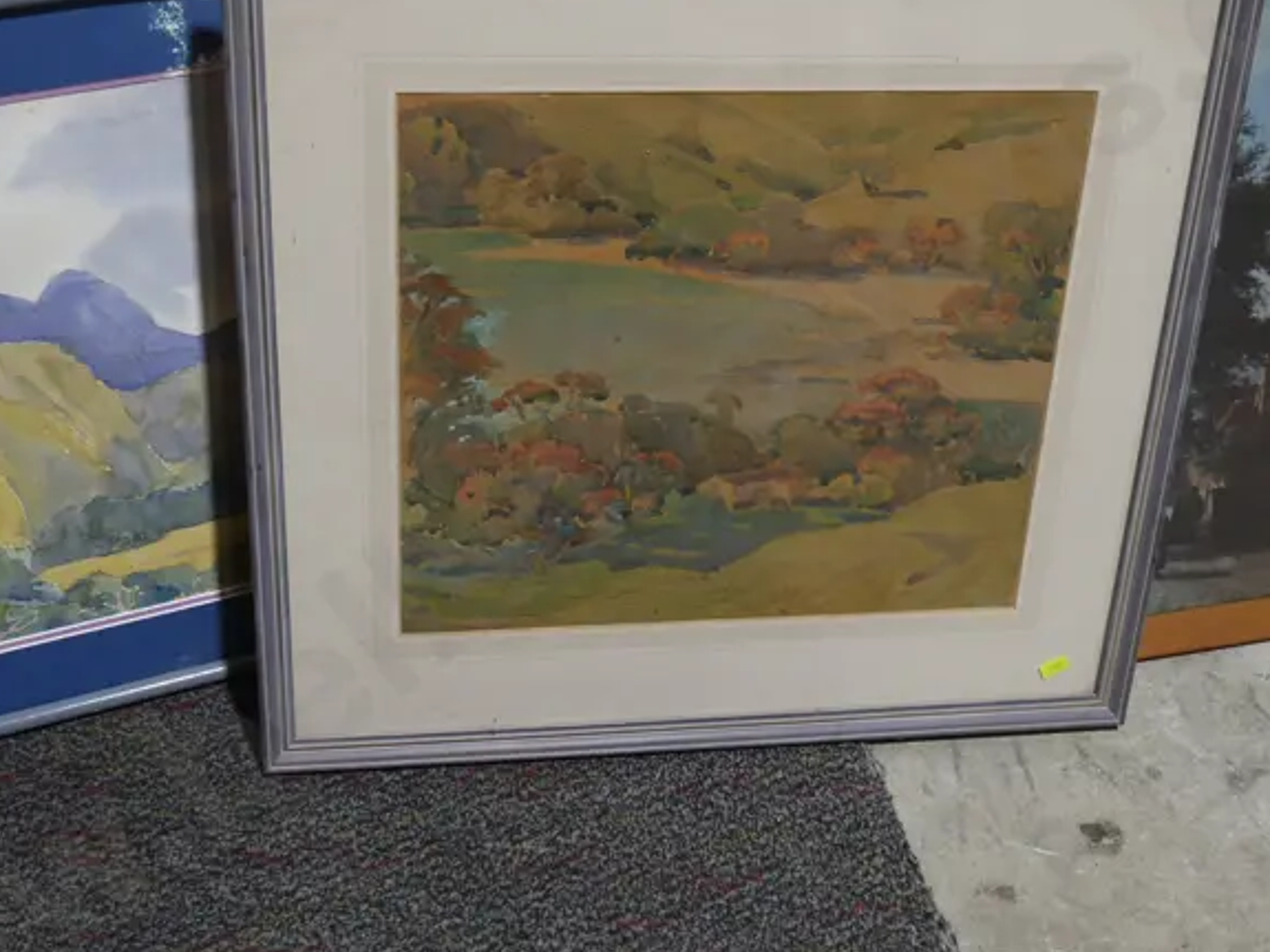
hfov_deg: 33.8
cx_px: 669
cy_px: 433
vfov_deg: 25.6
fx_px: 2091
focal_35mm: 57
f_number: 3.6
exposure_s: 1/60
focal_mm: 16
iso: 200
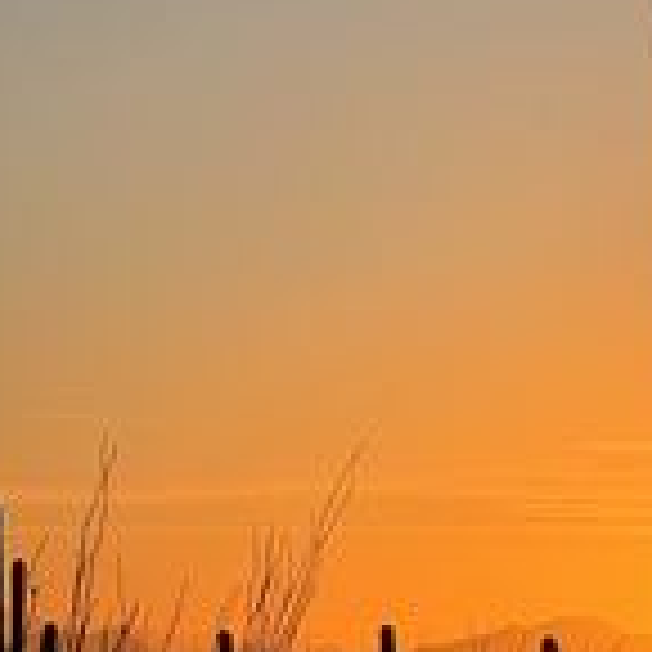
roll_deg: -0.1
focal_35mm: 244
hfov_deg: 7.1
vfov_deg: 7.2
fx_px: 5200
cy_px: 184
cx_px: 863
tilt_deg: +6.0
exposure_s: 1/1054
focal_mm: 9
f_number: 2.8
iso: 25
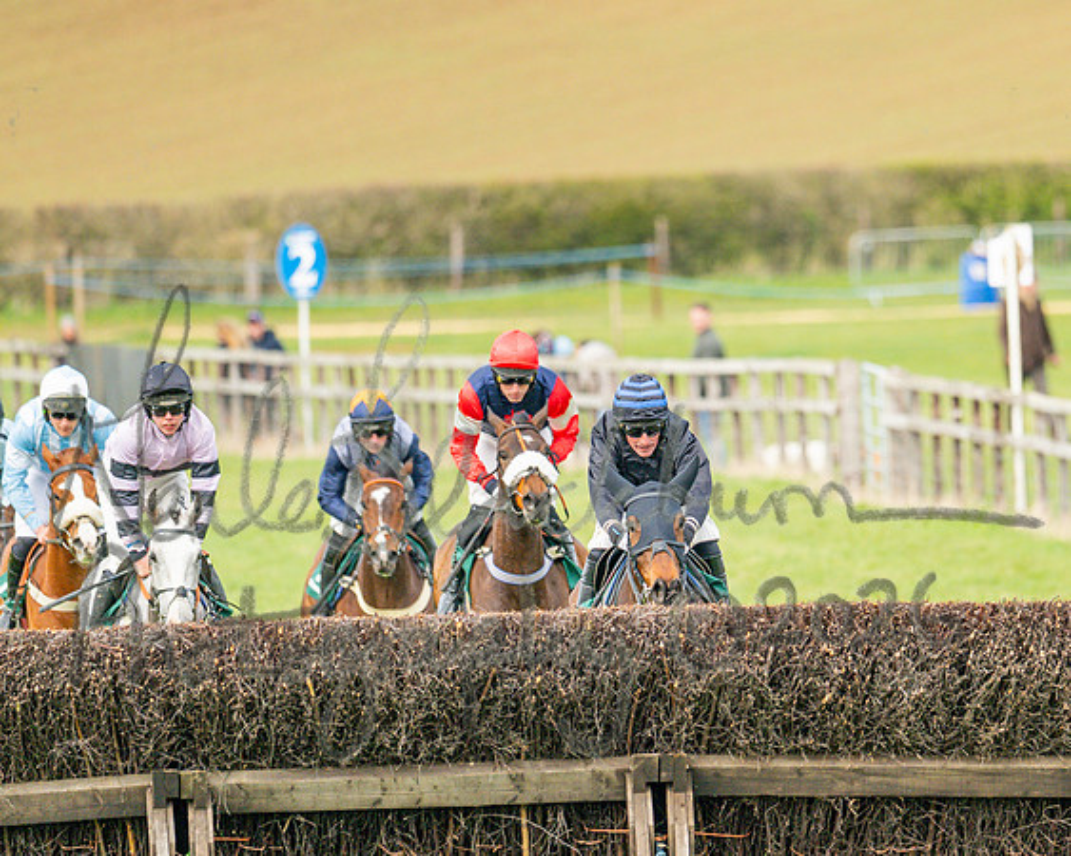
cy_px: 330
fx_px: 26316
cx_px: 790
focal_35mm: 831
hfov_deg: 2.3
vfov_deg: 1.9
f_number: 4.5
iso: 400
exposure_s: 1/1250
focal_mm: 400
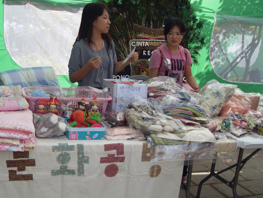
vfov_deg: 32.1
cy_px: 111
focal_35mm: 45
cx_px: 107
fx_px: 342
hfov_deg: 41.9
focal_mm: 6.3
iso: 80
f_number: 7
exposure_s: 1/125
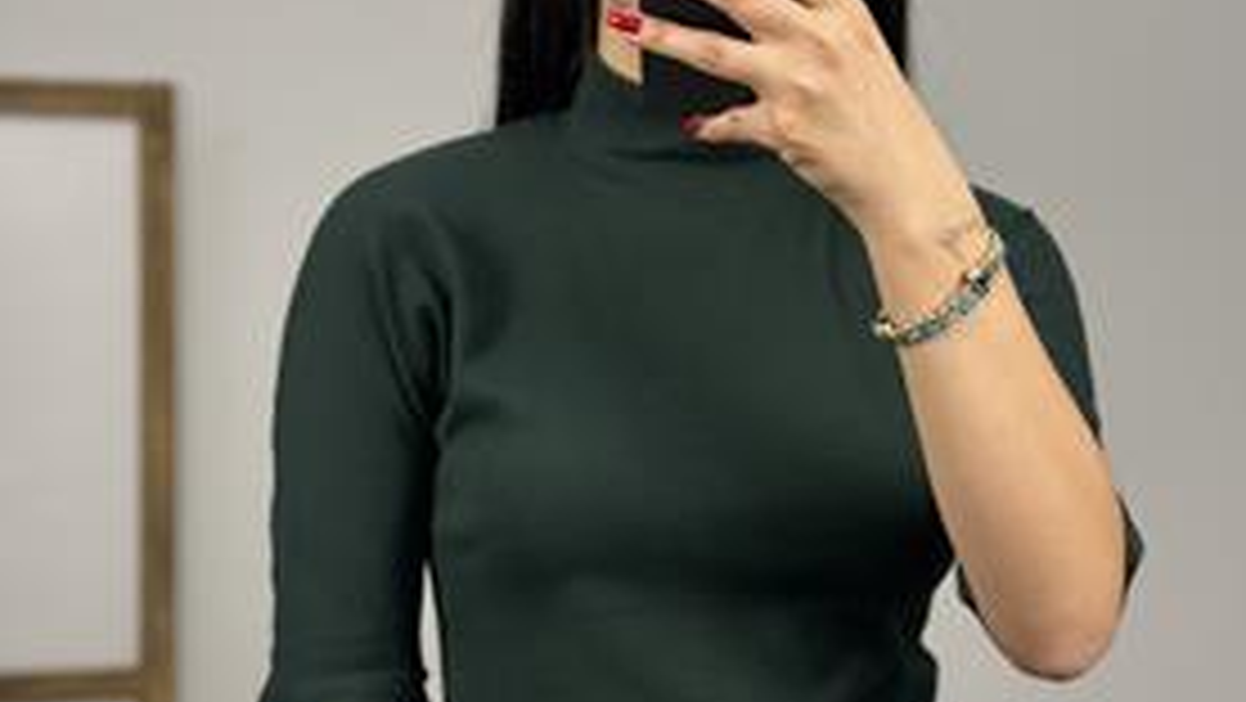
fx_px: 2578
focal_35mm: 78
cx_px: 585
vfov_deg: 15.4
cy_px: 551
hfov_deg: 27.2
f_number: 1.78
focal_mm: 6.86
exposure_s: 1/100
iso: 200
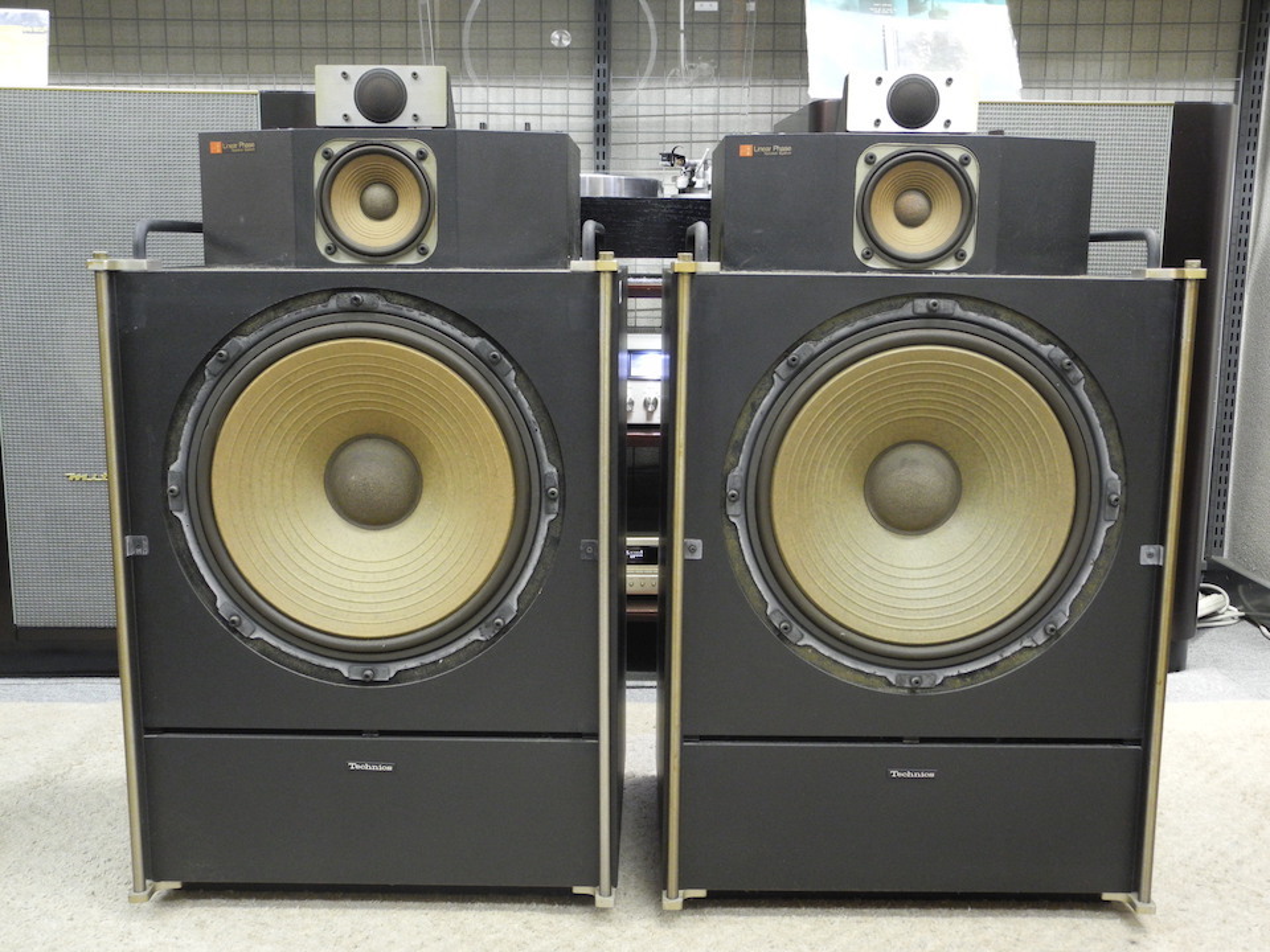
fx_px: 1394
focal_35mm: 38
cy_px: 476
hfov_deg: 49.0
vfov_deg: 37.7
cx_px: 635
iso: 400
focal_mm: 8.1
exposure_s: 1/12.3
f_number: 3.2
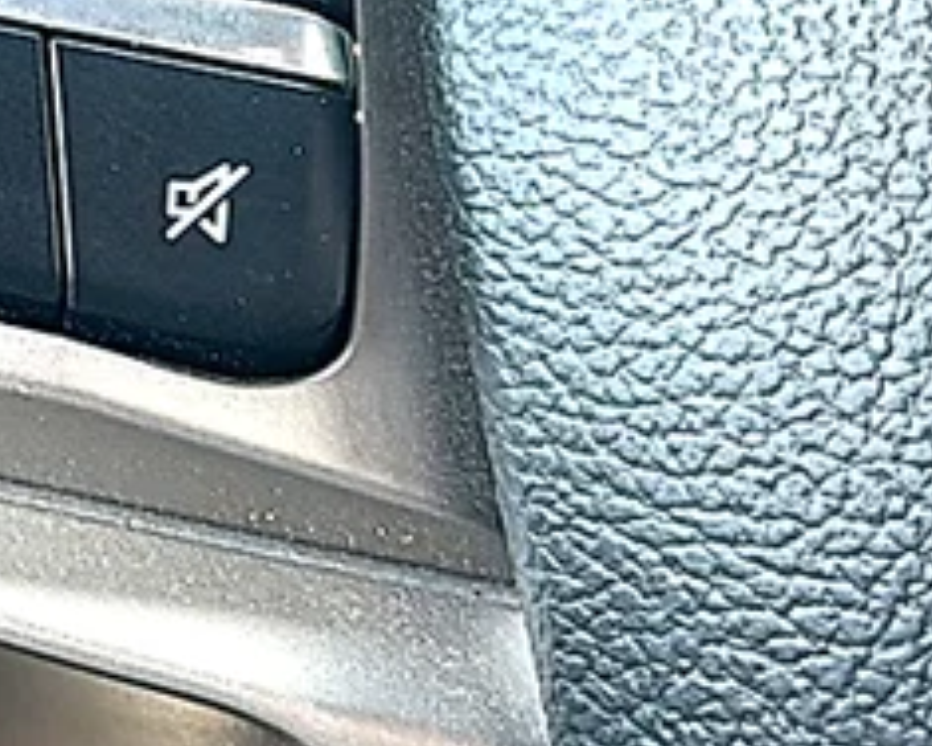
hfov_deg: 14.2
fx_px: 3613
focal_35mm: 131
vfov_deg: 11.6
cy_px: -129
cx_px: -230
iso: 64
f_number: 1.78
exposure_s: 1/159
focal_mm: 6.86
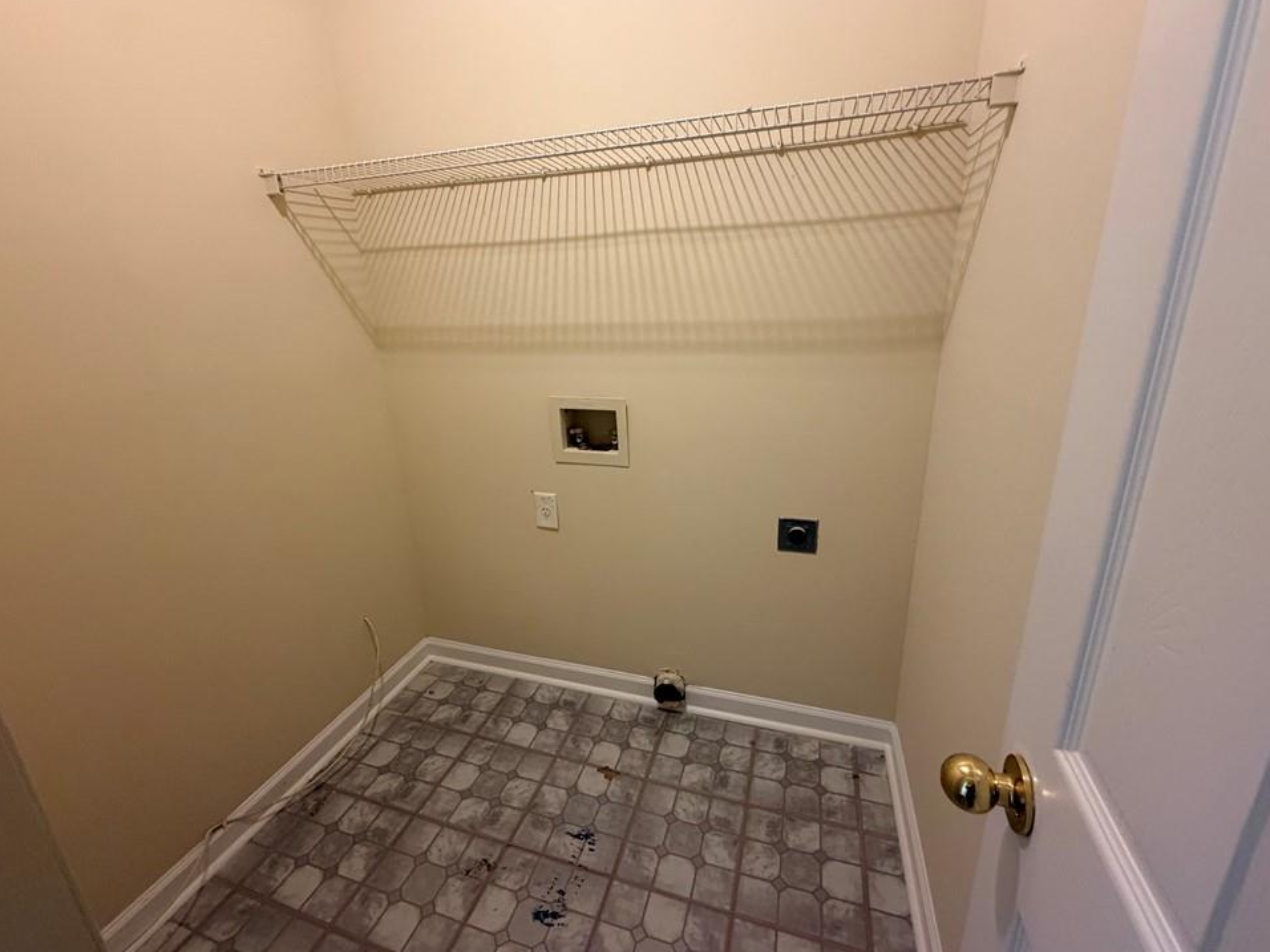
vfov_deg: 81.7
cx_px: 632
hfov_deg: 98.2
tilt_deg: -16.7
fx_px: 550
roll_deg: +2.4
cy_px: 453
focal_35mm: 15
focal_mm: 2.22
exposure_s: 1/60
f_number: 2.2
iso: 320
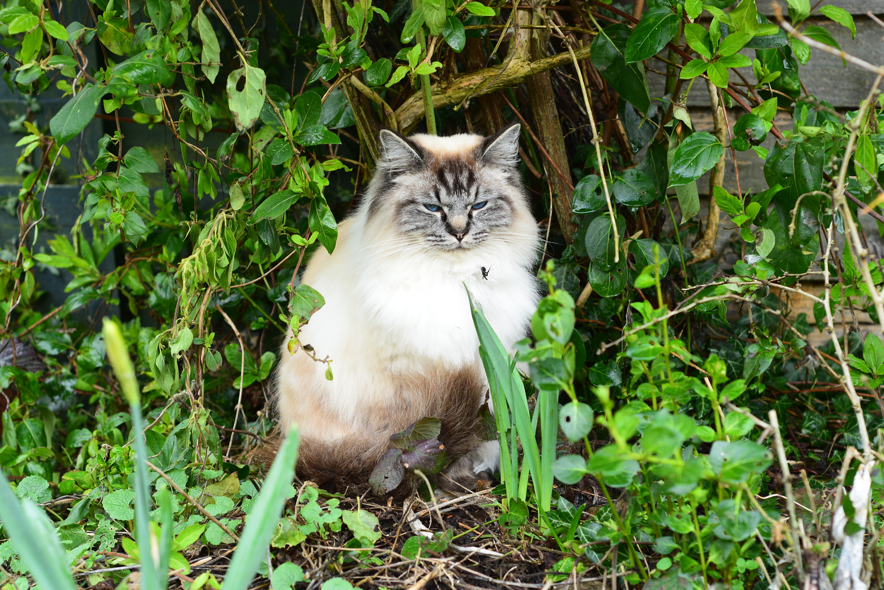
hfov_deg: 27.0
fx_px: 1842
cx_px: 442
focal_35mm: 75
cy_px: 295
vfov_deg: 18.2
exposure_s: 1/80
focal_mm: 50
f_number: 4.5
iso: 400
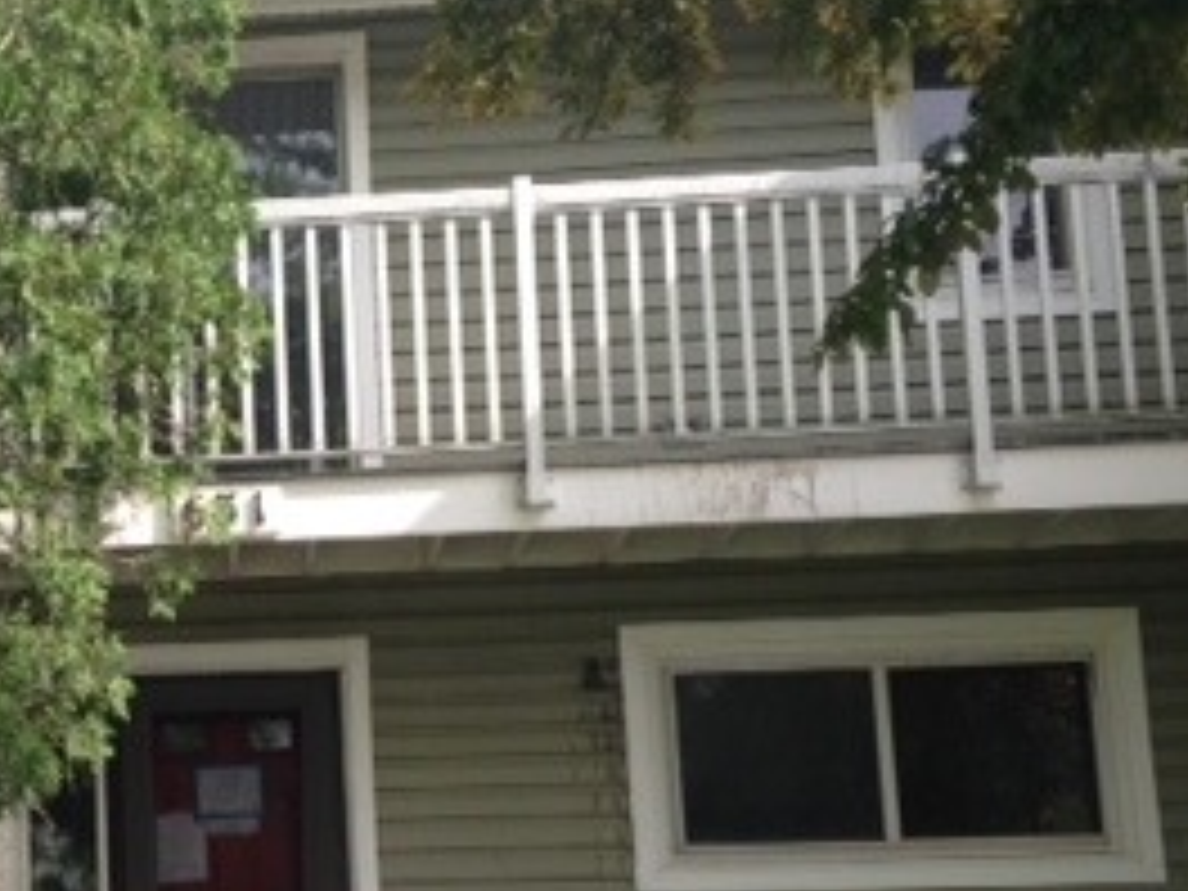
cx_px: 122
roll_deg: +1.2
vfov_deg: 18.4
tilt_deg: +10.6
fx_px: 2746
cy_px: 608
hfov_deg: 23.8
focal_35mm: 80
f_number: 2.4
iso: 50
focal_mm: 4.12
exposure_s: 1/352
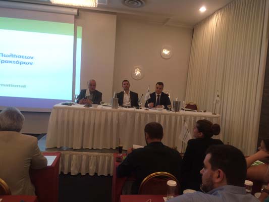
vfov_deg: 48.2
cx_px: 134
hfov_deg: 61.6
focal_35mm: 29
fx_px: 225
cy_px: 101
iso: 100
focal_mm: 4.15
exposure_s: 1/33
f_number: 2.2
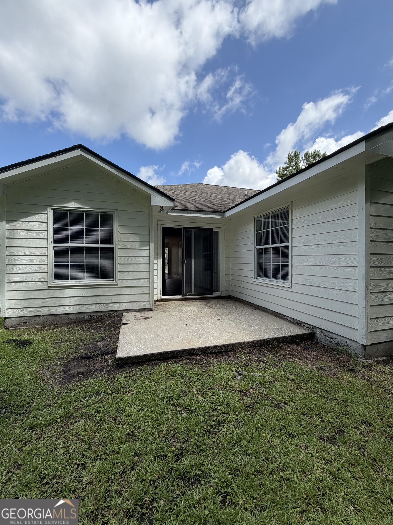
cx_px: 196
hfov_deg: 85.7
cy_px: 262
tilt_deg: +0.6
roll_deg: +0.6
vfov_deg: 102.1
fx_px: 212
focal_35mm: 14
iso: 32
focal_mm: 2.22
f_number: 2.2
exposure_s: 1/770
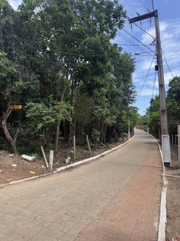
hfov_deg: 56.8
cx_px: 90
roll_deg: +0.5
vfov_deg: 71.6
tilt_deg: +1.4
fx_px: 166
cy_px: 120
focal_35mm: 24
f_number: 1.78
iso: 80
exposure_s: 1/2041
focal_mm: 6.76
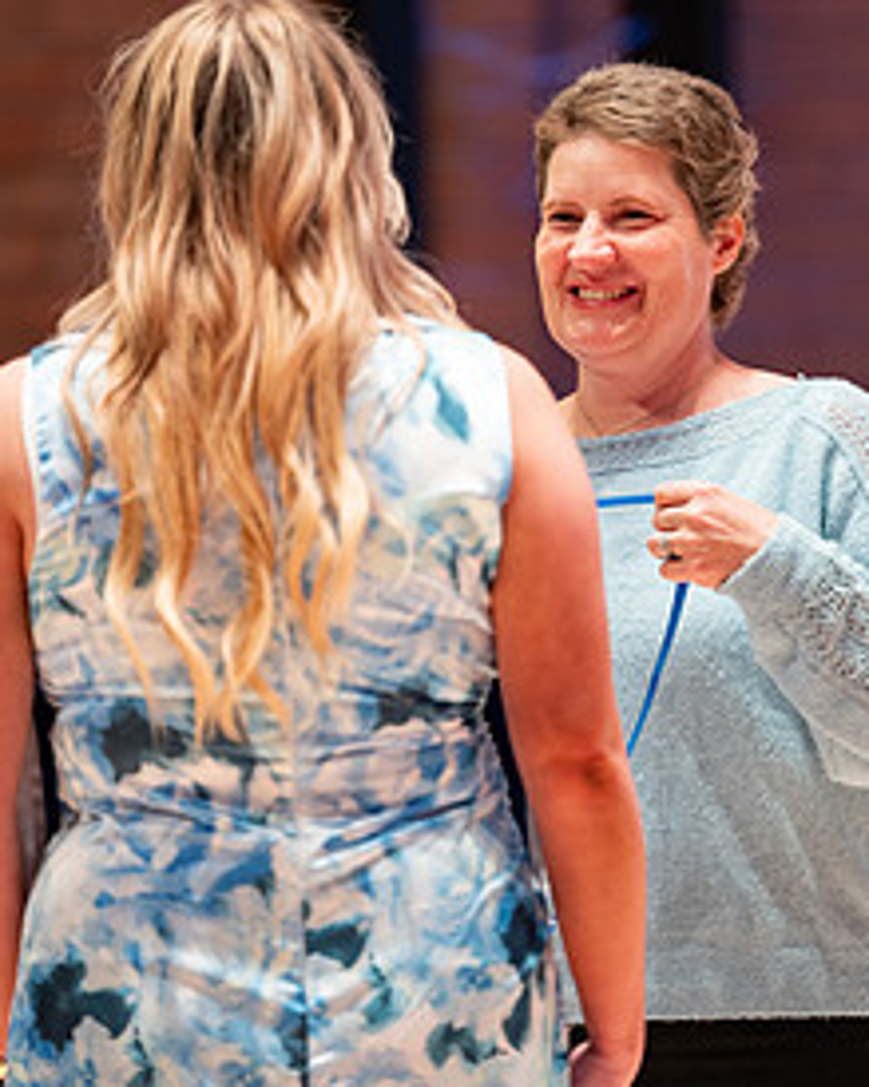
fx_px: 9907
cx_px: 421
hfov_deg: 5.0
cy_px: 480
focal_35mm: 308
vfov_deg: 6.3
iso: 1000
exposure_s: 1/200
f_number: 2.8
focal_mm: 200
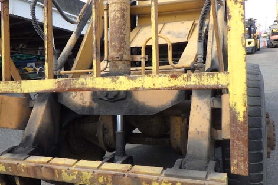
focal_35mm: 36
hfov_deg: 53.1
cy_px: 88
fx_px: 278
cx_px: 140
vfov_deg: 36.9
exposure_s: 1/160
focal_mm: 6.1
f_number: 4.6
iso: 125
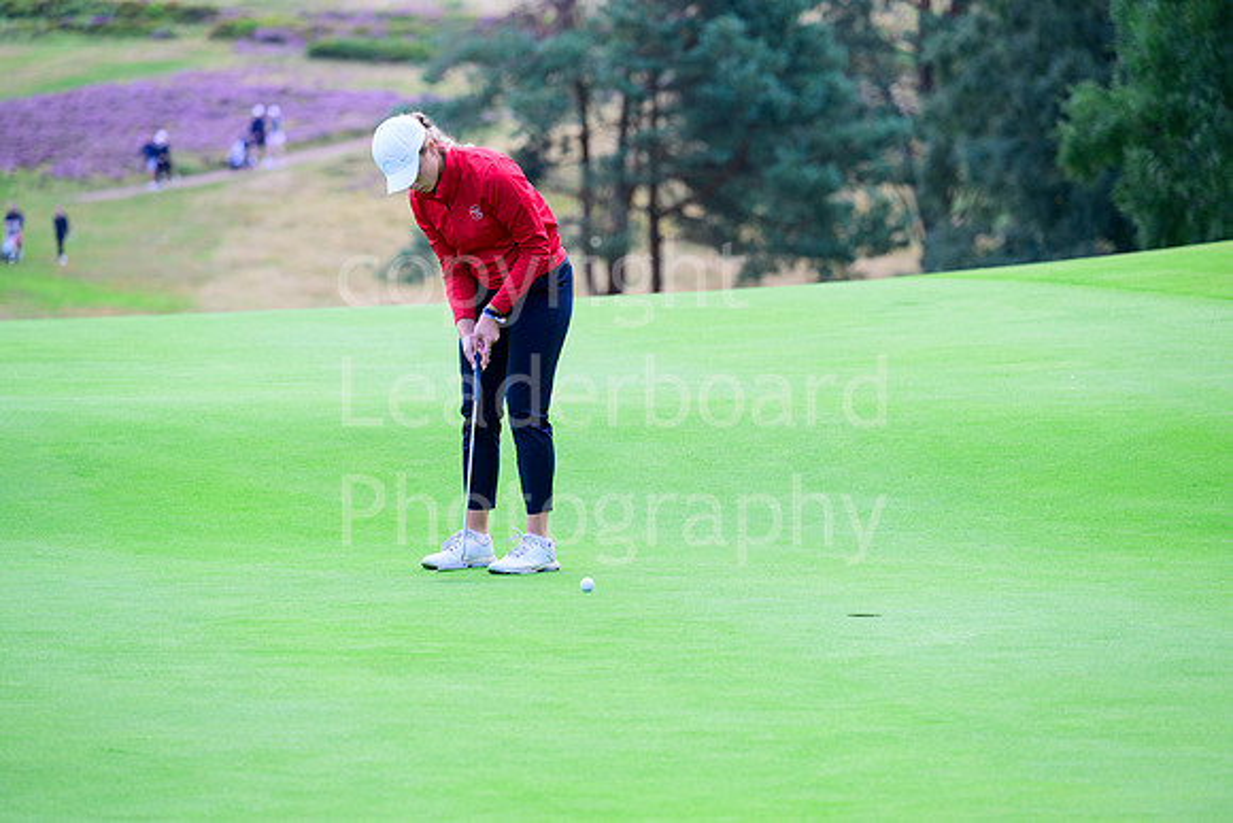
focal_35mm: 220
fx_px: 7536
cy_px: 412
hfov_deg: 9.4
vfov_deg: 6.2
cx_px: 616
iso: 1000
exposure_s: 1/1000
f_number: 5.6
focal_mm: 220
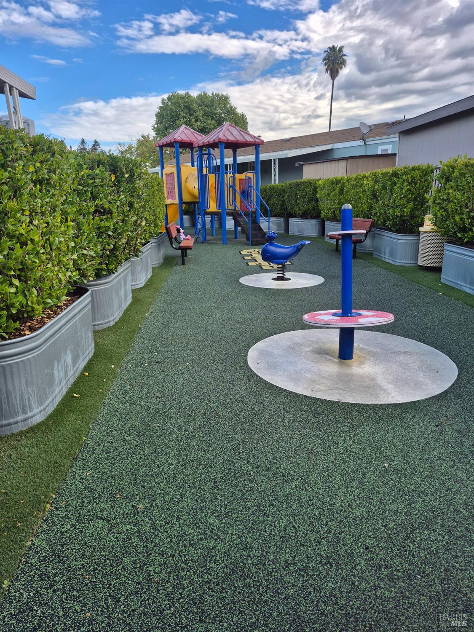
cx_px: 237
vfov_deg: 73.9
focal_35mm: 23
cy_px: 316
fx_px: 420
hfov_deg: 58.9
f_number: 1.8
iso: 25
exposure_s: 1/710
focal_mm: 5.4
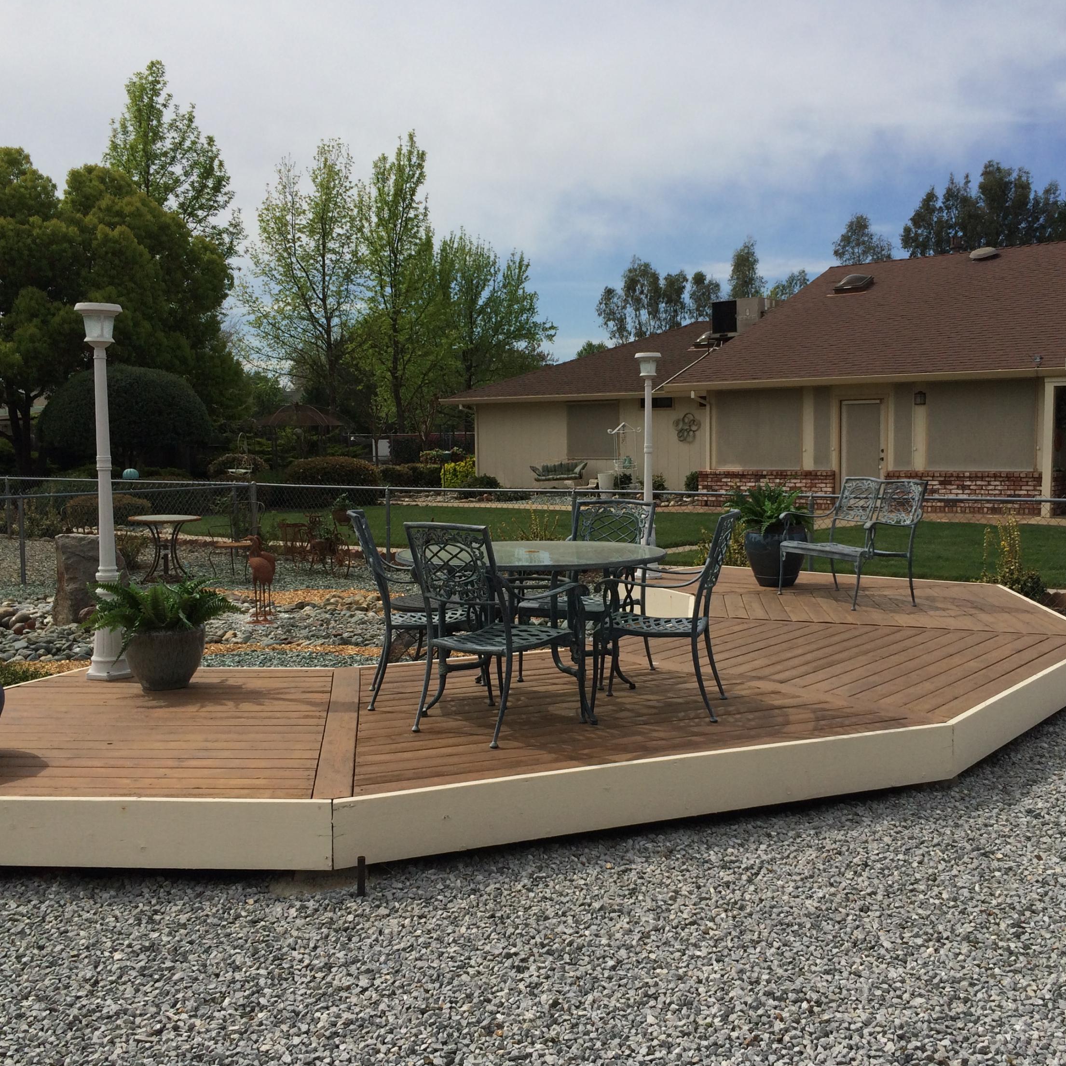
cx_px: 577
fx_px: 1254
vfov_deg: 46.0
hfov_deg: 46.0
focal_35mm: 36
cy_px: 539
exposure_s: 1/3731
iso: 40
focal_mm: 4.12
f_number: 2.2
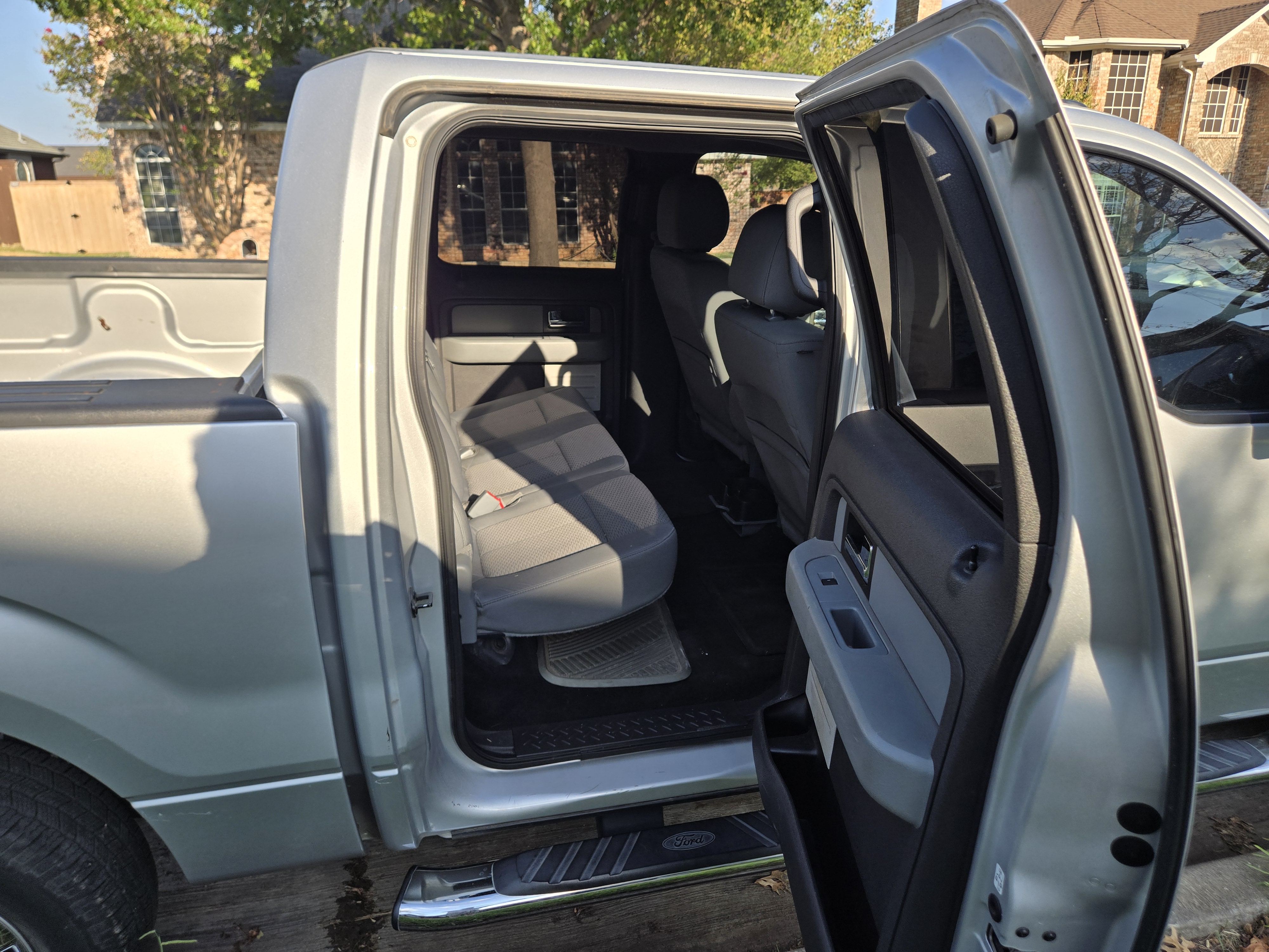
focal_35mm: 23
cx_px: 634
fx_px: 843
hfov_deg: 73.9
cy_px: 476
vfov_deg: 58.9
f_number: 1.8
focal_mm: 5.4
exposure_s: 1/1272
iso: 25
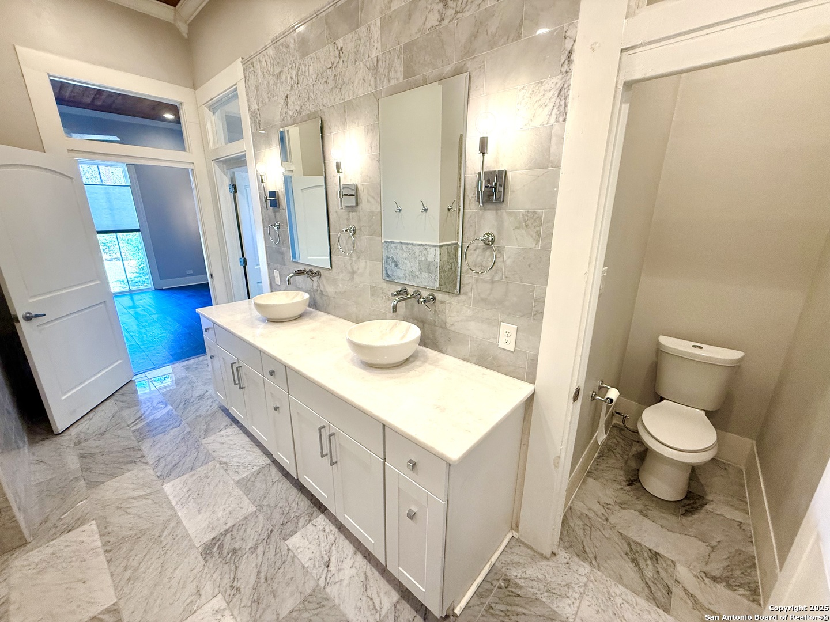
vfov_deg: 85.7
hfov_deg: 102.1
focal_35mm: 14
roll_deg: -0.5
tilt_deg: -15.7
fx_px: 336
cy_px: 311
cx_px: 415
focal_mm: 2.22
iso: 250
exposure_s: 1/120
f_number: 2.2
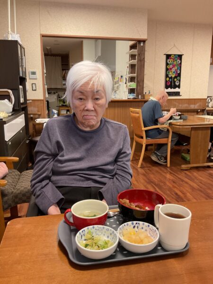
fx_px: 238
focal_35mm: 29
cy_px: 142
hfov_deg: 48.2
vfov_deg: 61.7
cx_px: 106
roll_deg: +0.4
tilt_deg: -11.7
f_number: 1.8
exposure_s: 1/60
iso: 200
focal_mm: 3
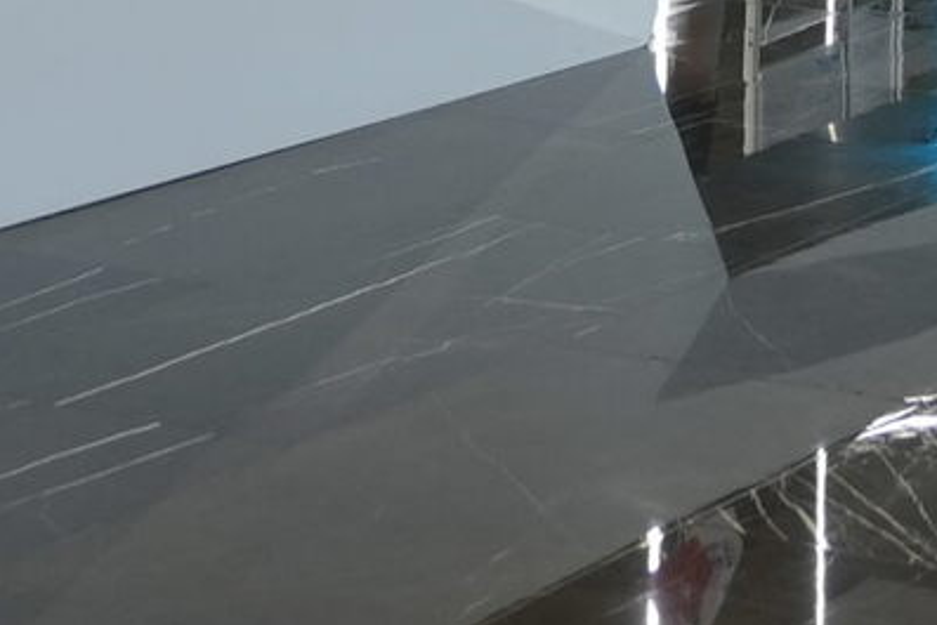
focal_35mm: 150
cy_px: -682
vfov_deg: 8.6
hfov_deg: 13.3
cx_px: 1092
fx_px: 3905
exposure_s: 1/125
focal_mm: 31
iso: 640
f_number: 2.8
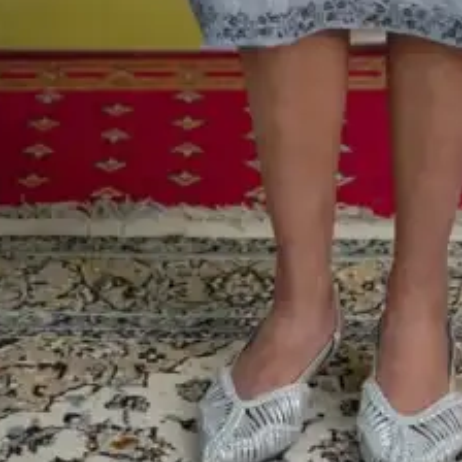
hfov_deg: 10.3
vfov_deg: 9.6
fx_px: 2557
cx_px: 129
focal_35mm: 169
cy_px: -499
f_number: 2.8
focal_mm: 43.6
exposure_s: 1/100
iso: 800
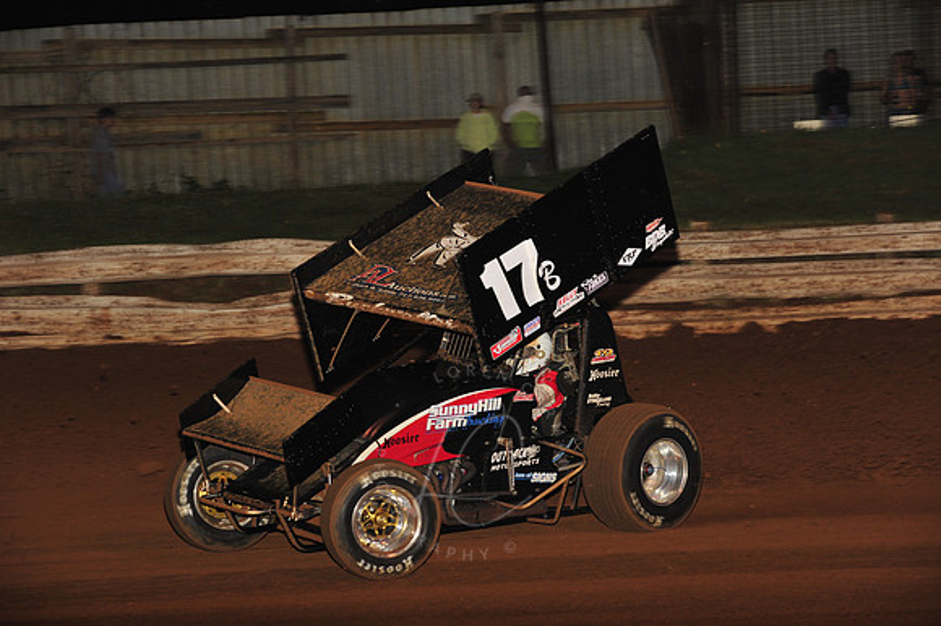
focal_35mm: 135
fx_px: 3527
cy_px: 313
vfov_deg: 10.1
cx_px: 470
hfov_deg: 15.2
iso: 1000
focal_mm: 135
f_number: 7.1
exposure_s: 1/320
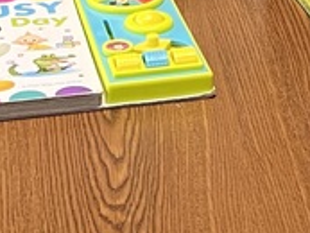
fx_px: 1380
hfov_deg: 12.8
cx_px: 253
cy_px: -378
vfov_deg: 8.6
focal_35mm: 154
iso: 160
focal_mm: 5.1
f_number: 1.6
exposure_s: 1/60
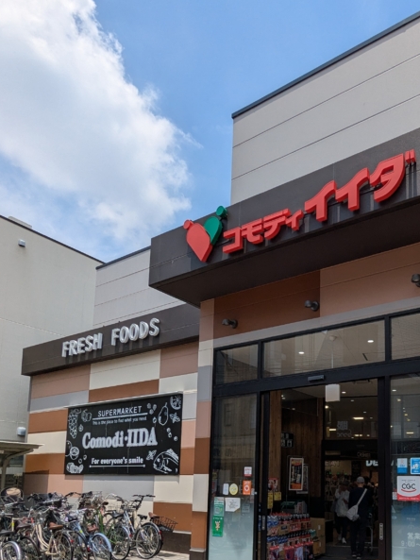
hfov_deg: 50.1
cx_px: 333
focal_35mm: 26
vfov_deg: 62.7
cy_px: 433
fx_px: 420
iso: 42
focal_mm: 2.35
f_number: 2.2
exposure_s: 1/2066
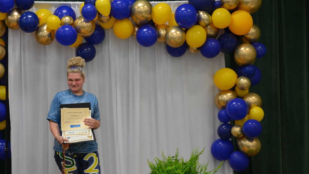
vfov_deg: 6.6
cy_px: 98
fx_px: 1516
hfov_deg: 11.6
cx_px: 125
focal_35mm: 185
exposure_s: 1/30
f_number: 5.3
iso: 800
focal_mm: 90
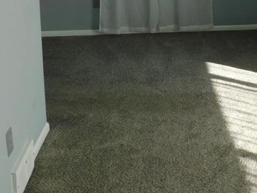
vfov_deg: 21.6
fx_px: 490
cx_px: 257
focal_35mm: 66
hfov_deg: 27.7
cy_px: 9
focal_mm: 4
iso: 125
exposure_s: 1/125
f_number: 3
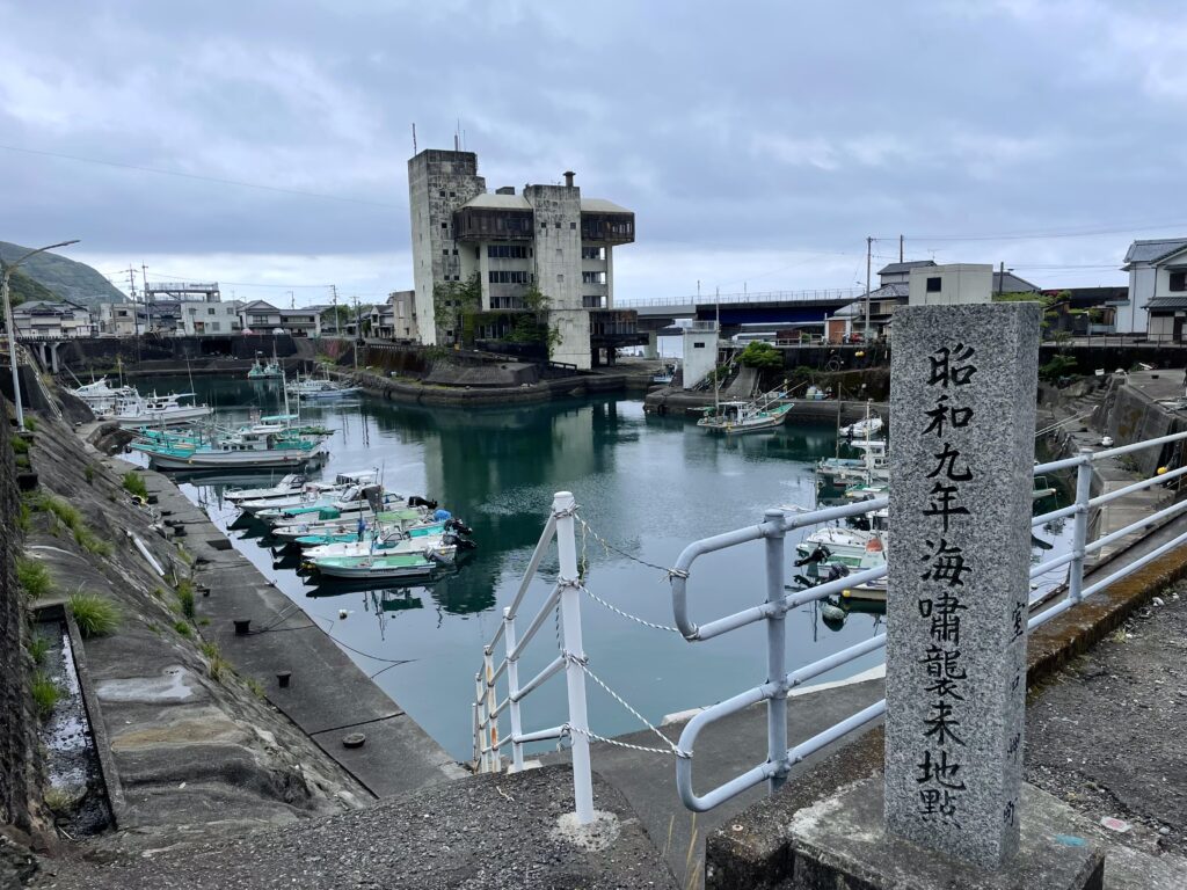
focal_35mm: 26
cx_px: 594
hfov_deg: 67.3
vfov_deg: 53.1
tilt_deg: -7.7
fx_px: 892
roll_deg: +1.1
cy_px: 445
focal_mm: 4.2
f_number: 1.6
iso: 32
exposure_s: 1/1416
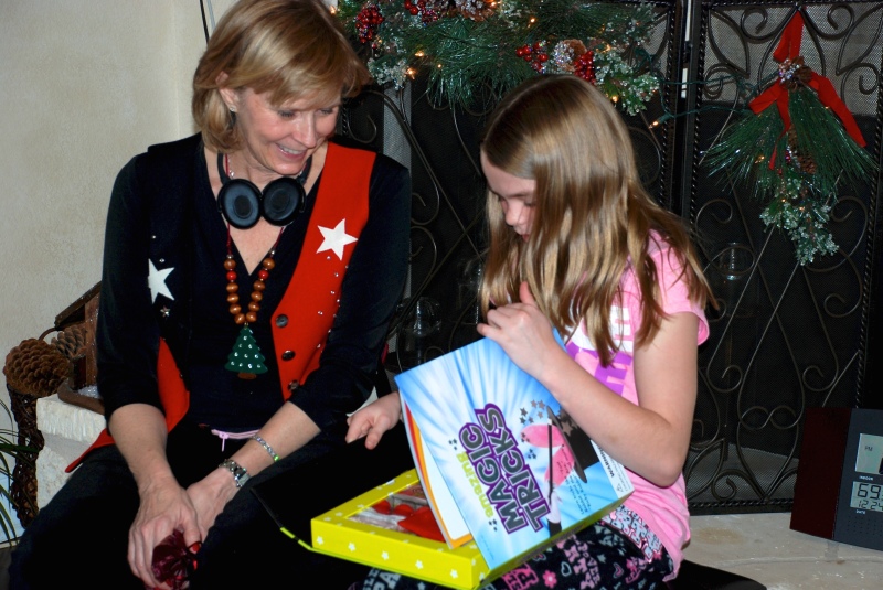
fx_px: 2283
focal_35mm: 93
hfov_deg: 21.9
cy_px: 295
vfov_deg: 14.7
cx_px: 442
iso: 200
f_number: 5.3
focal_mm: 62
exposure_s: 1/60
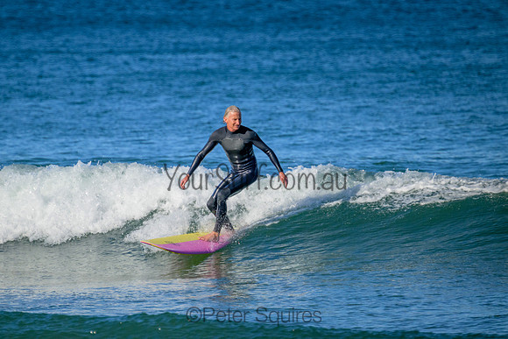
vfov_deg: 1.7
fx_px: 11291
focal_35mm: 800
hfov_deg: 2.6
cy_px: 170
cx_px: 254
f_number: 11
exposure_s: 1/1250
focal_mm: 800
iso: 1600
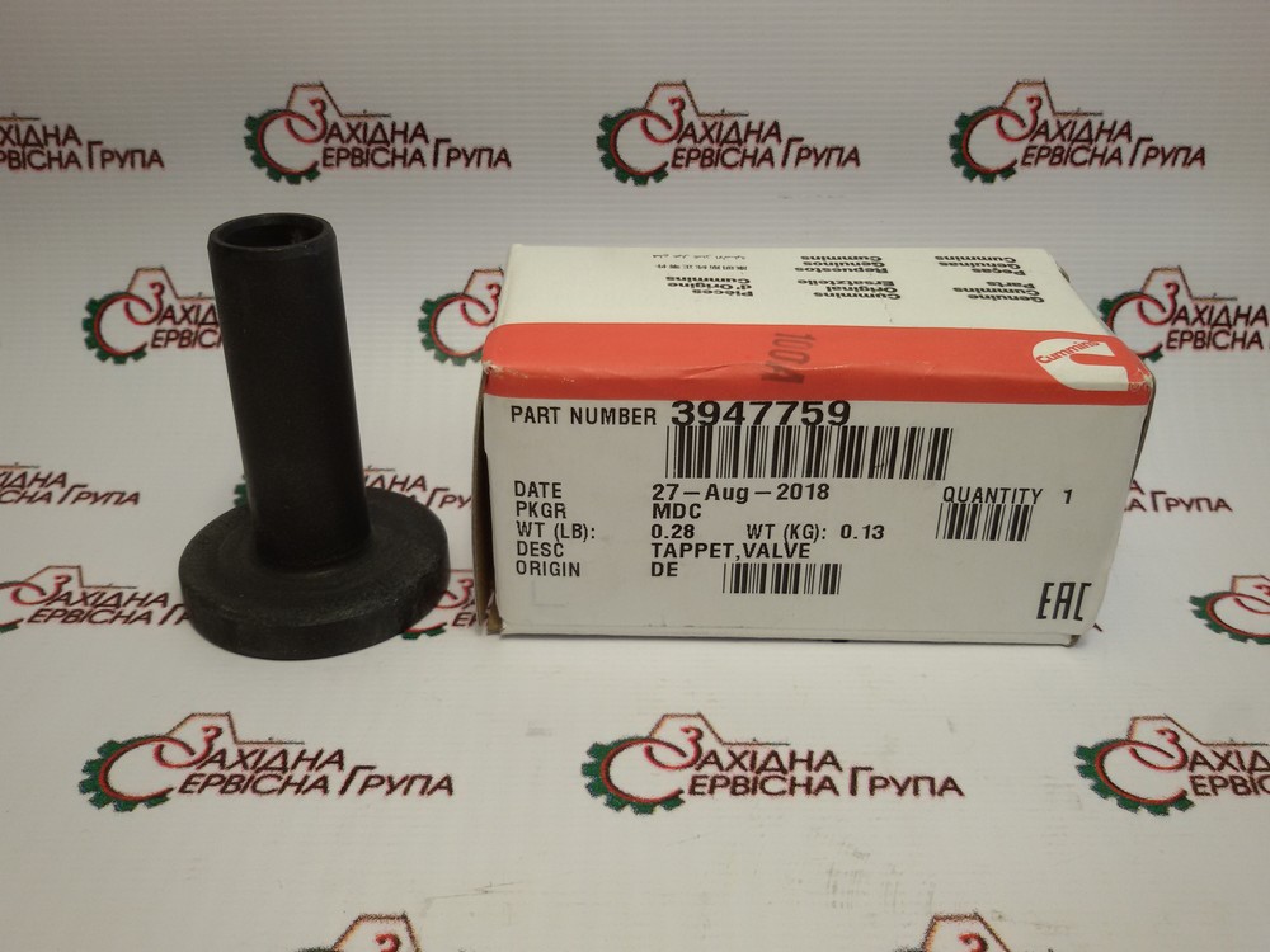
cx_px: 635
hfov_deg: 58.4
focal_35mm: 31
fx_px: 1137
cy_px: 476
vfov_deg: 45.4
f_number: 2.4
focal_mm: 2.93
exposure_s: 1/111
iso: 40
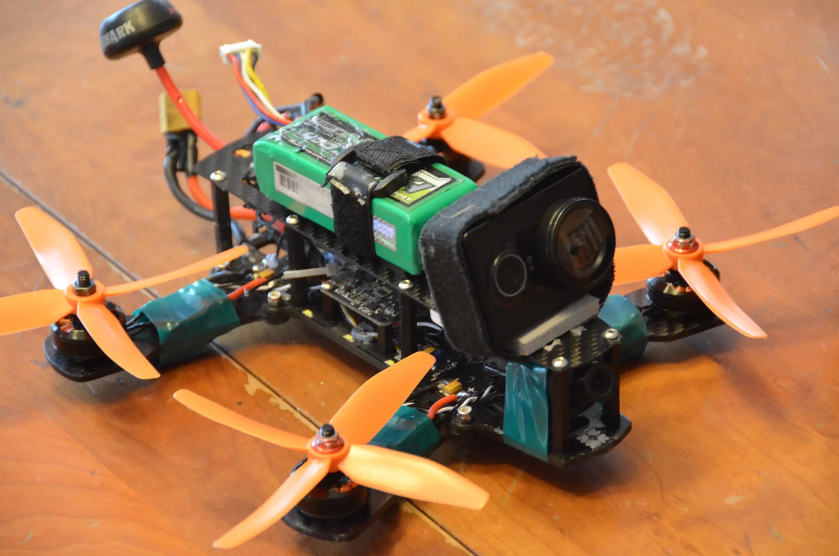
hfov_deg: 13.1
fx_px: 3663
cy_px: 278
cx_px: 420
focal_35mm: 158
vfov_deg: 8.7
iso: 3200
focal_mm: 105
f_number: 5.3
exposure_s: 1/15
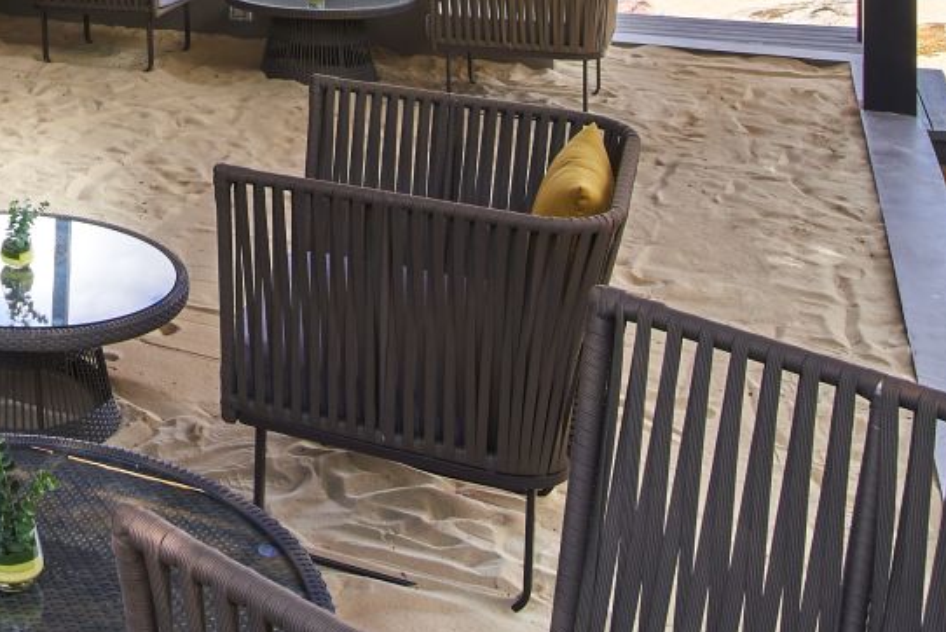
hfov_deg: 30.3
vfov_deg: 19.9
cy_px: -317
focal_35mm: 59
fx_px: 1551
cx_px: -103
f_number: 10
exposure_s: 1/125
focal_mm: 16
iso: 100
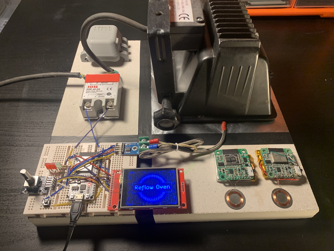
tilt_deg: -51.5
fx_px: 251
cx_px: 167
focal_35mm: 26
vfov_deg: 53.1
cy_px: 126
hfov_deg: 67.3
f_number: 1.8
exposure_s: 1/50
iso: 125
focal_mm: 4.25
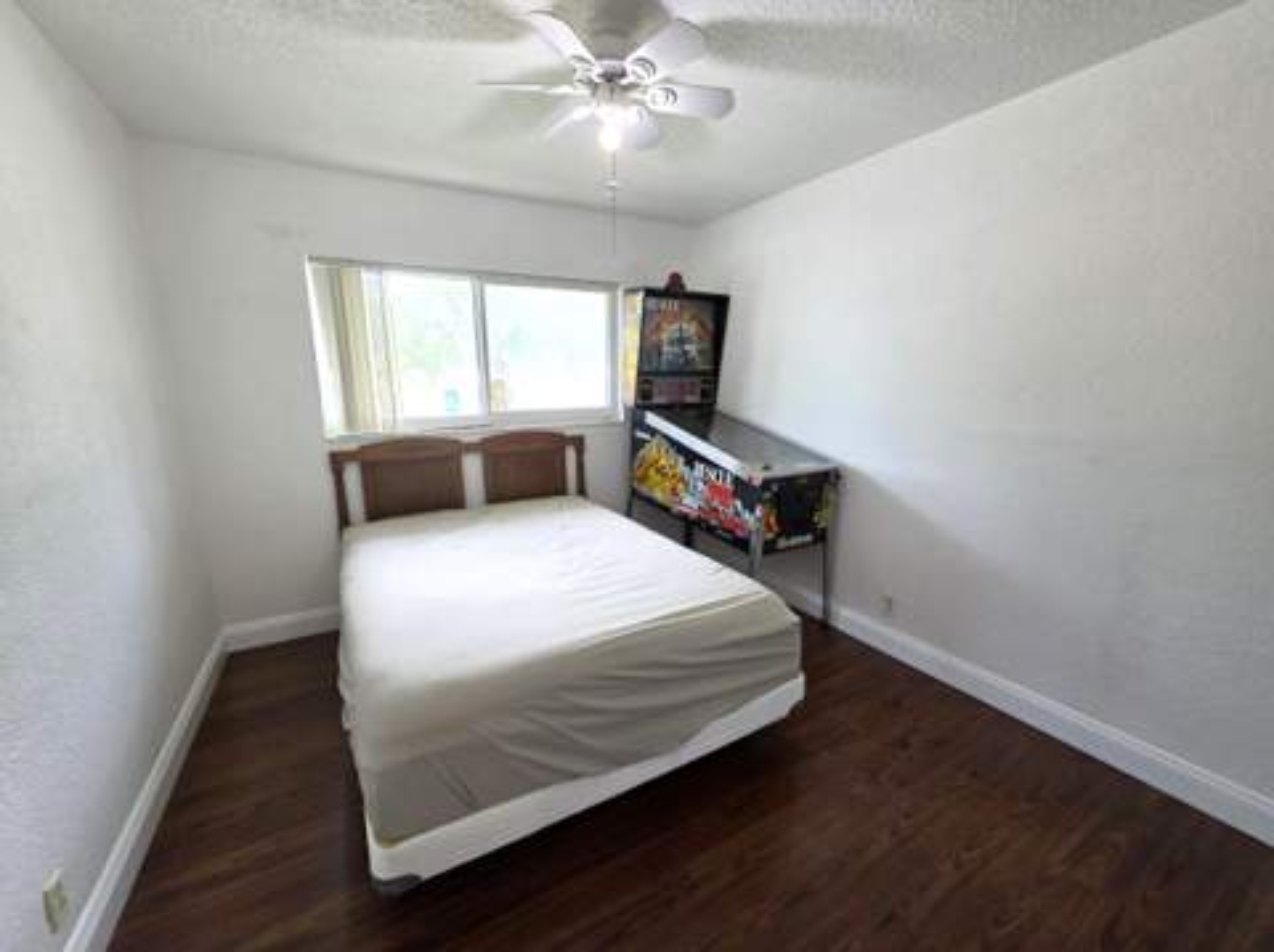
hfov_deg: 106.2
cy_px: 476
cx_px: 637
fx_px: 478
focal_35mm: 13
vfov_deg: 89.8
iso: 80
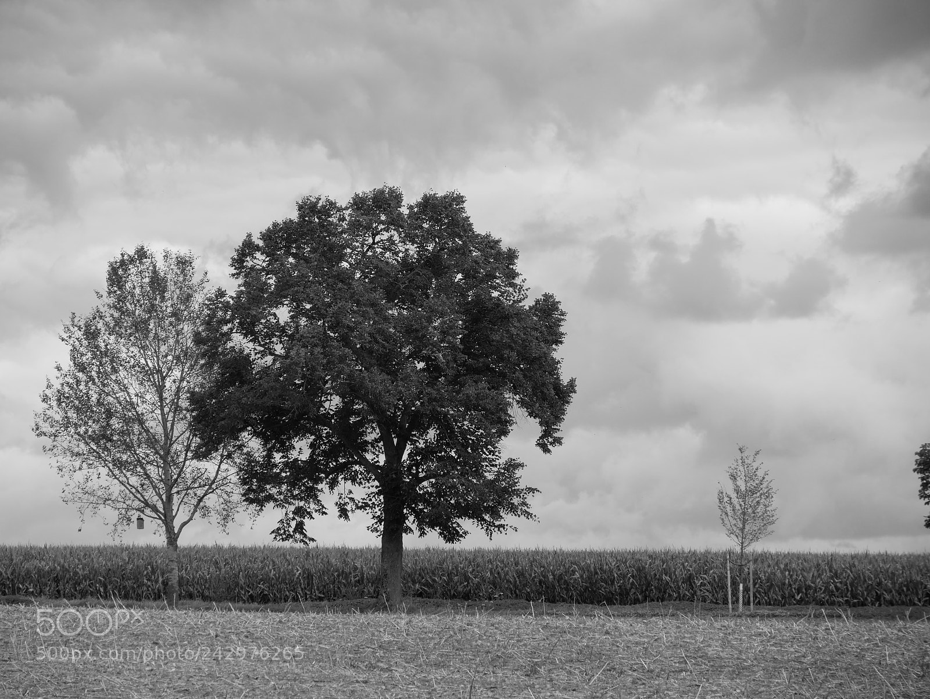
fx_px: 5860
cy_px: 350
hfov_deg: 9.1
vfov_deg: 6.8
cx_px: 465
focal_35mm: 218
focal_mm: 109
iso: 200
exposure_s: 1/320
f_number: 7.1
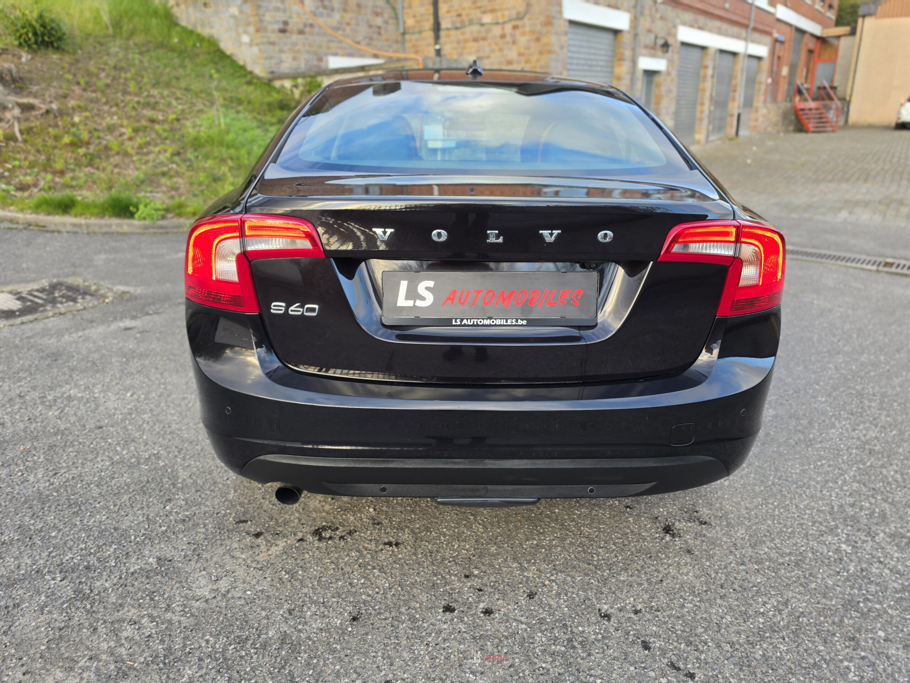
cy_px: 342
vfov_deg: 58.9
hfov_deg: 73.9
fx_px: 605
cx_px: 455
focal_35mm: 23
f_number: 1.4
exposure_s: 1/100
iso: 20
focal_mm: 6.5
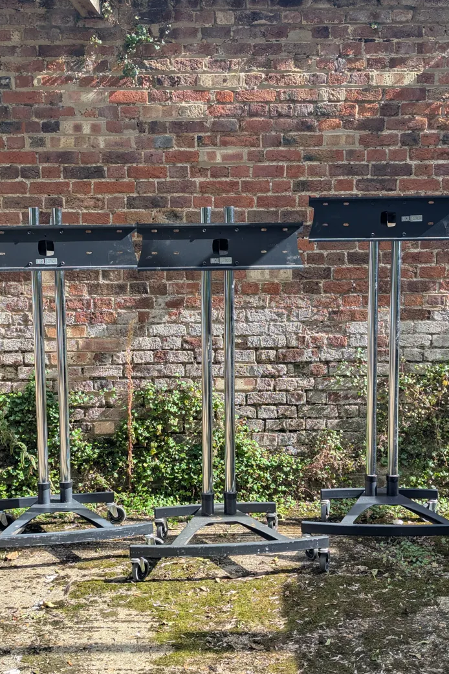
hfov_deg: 26.5
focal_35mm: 51
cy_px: 341
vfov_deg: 38.9
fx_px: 954
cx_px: 212
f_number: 1.85
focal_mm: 6.81
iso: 42
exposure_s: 1/612
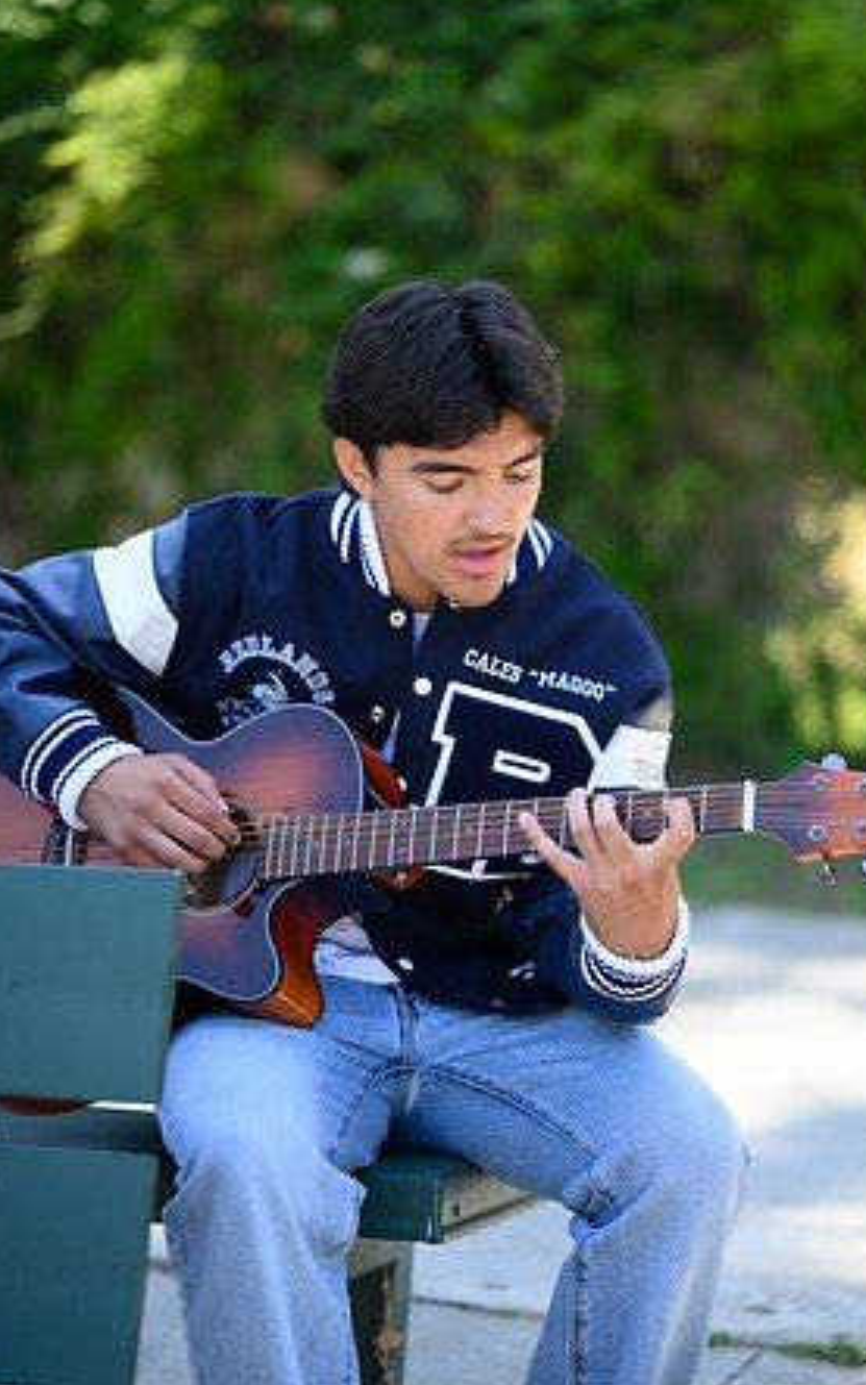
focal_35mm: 88
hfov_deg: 14.9
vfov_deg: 23.6
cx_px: 431
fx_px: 3322
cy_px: 694
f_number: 1.8
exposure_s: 1/400
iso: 100
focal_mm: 85
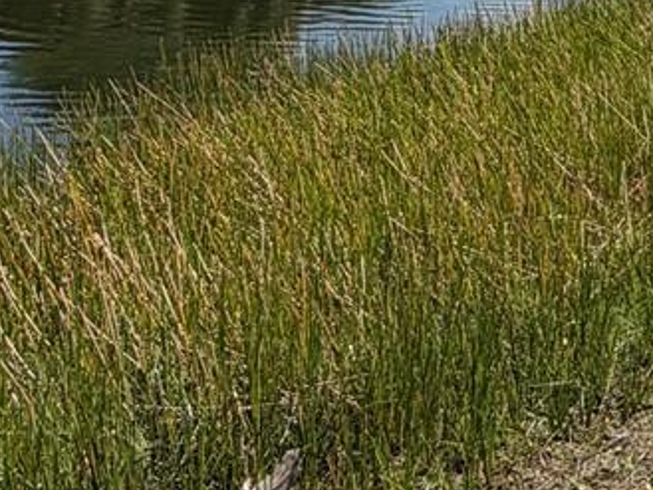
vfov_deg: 18.9
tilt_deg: +2.2
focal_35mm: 68
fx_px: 1283
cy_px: -260
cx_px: 963
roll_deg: +0.8
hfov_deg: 23.3
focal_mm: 2.22
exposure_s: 1/1087
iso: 20
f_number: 2.2
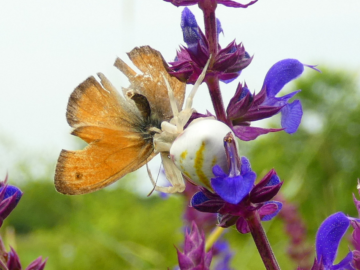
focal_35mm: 50
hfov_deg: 38.2
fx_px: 520
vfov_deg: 29.1
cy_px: 135
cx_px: 180
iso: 80
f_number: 3.9
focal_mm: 9
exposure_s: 1/200
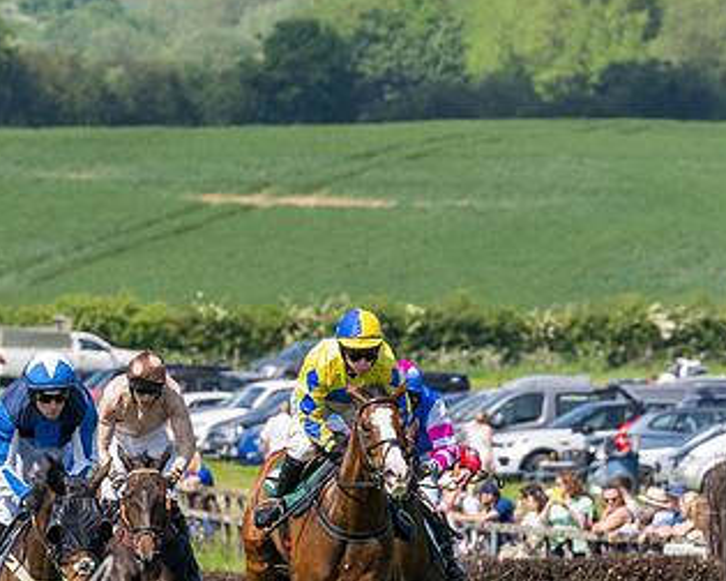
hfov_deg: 3.0
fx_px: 13752
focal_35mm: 640
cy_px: 366
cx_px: 270
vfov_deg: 2.4
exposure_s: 1/3200
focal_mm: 135
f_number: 4
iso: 400
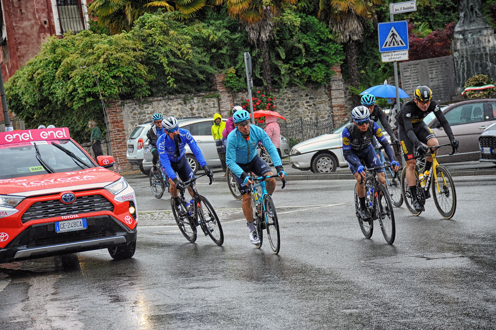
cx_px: 248
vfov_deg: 11.4
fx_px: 1652
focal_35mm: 120
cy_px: 165
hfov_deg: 17.1
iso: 1100
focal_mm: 120
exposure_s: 1/800
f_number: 6.3
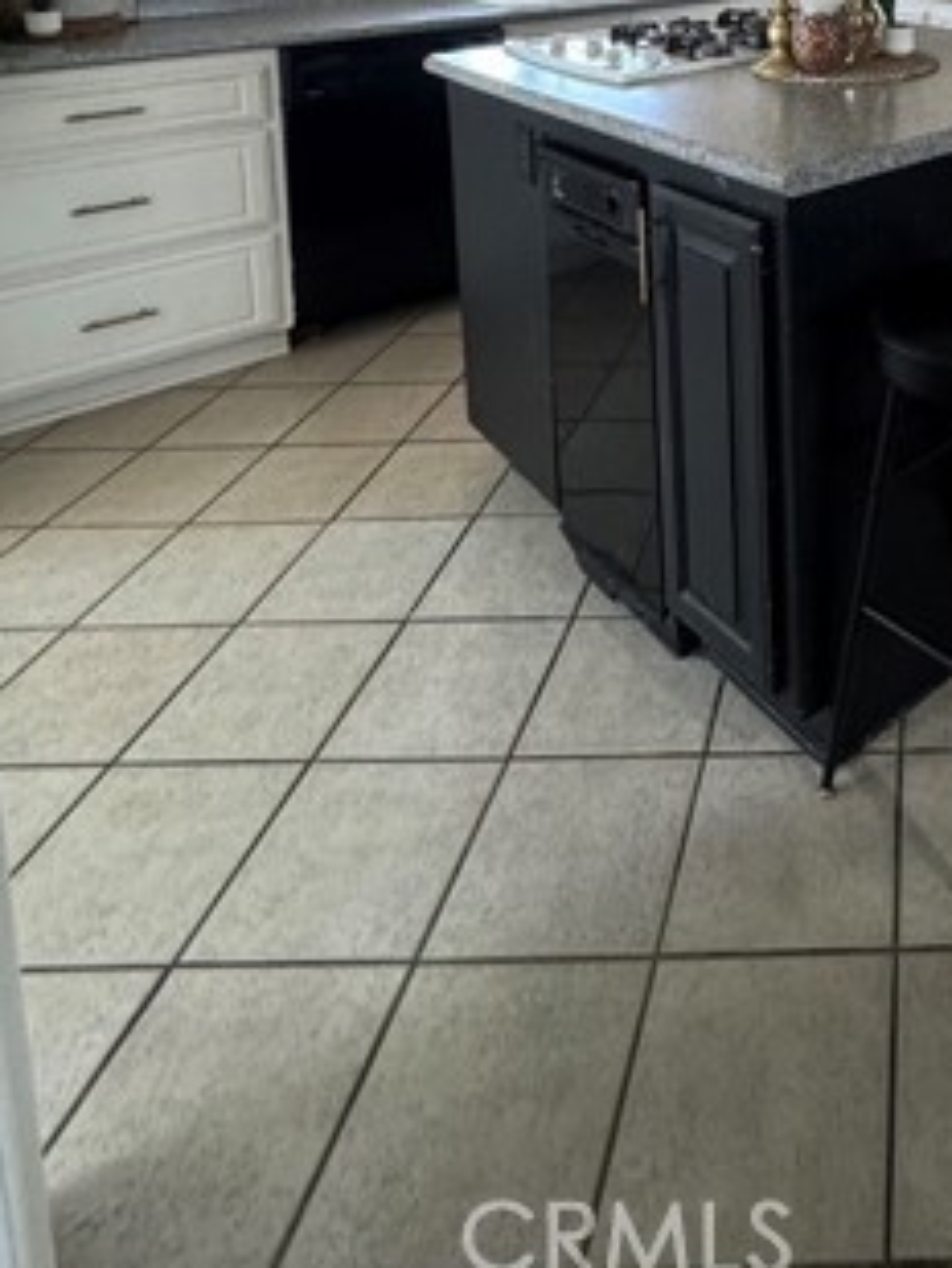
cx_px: 948
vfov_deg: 49.5
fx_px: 1063
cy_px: -16
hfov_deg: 42.0
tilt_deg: -5.9
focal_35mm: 29
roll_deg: +0.5
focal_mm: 2.22
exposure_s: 1/60
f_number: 2.2
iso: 400
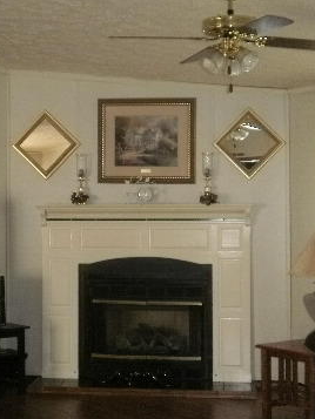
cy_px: 185
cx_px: 99
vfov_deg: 25.3
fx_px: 934
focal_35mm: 77
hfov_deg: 19.1
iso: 250
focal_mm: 7.61
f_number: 3.4
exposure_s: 1/40
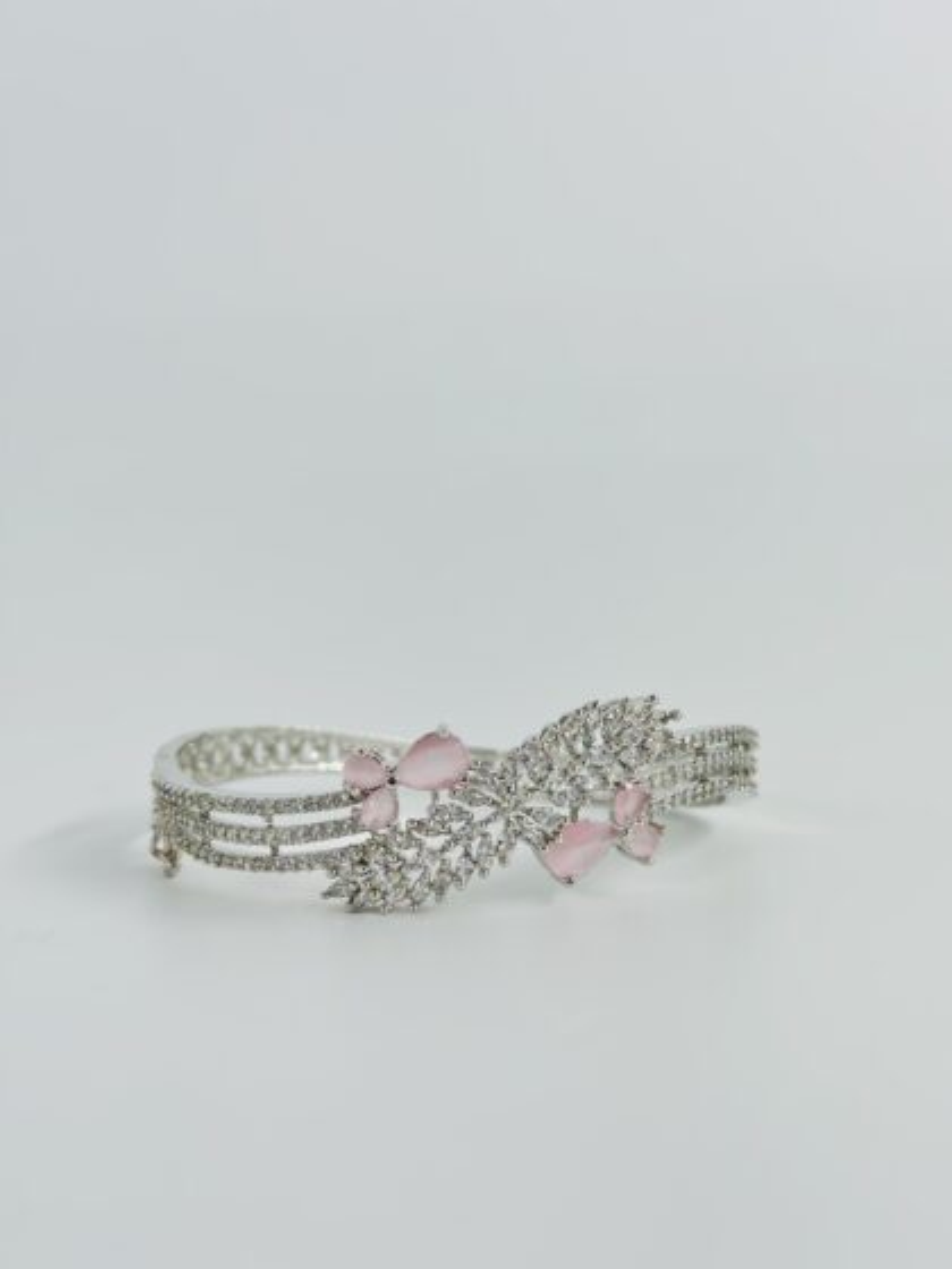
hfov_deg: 30.3
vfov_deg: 39.7
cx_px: 476
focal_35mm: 48
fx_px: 1760
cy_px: 634
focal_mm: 6.86
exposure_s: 1/1453
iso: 80
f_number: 1.78
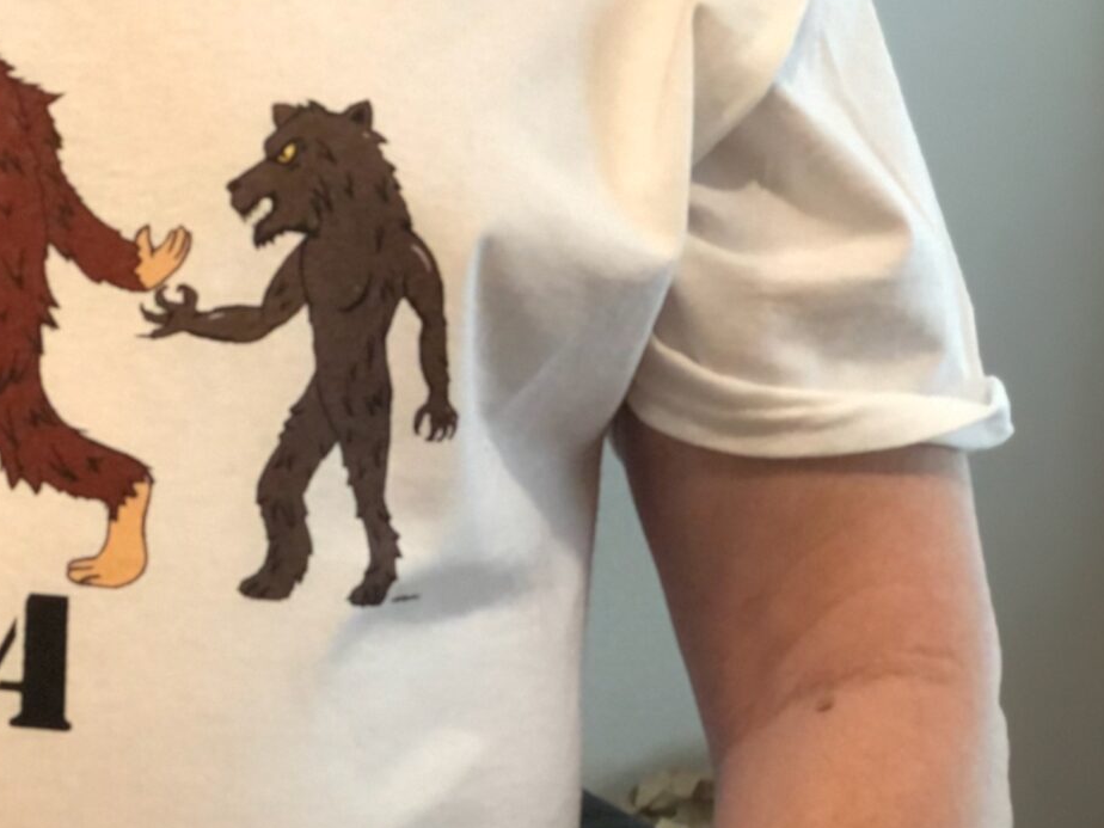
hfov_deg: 13.4
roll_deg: -1.8
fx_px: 4593
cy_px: -76
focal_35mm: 144
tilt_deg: -2.8
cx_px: -208
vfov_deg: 10.2
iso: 160
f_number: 2.4
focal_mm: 6
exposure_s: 1/20
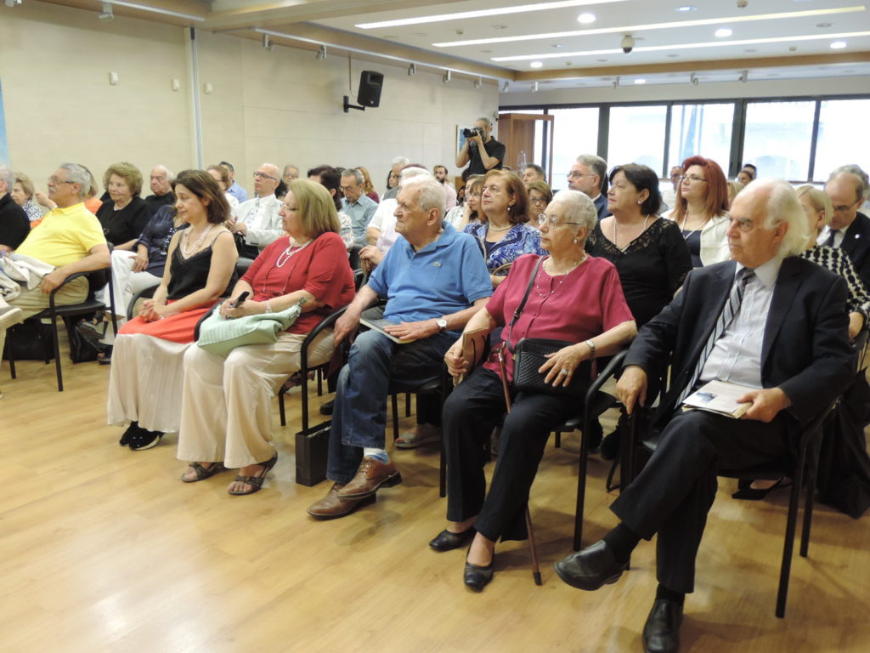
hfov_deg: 60.0
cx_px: 435
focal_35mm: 30
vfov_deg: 46.8
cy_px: 326
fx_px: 754
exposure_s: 1/15
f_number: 3.1
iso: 400
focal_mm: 5.3
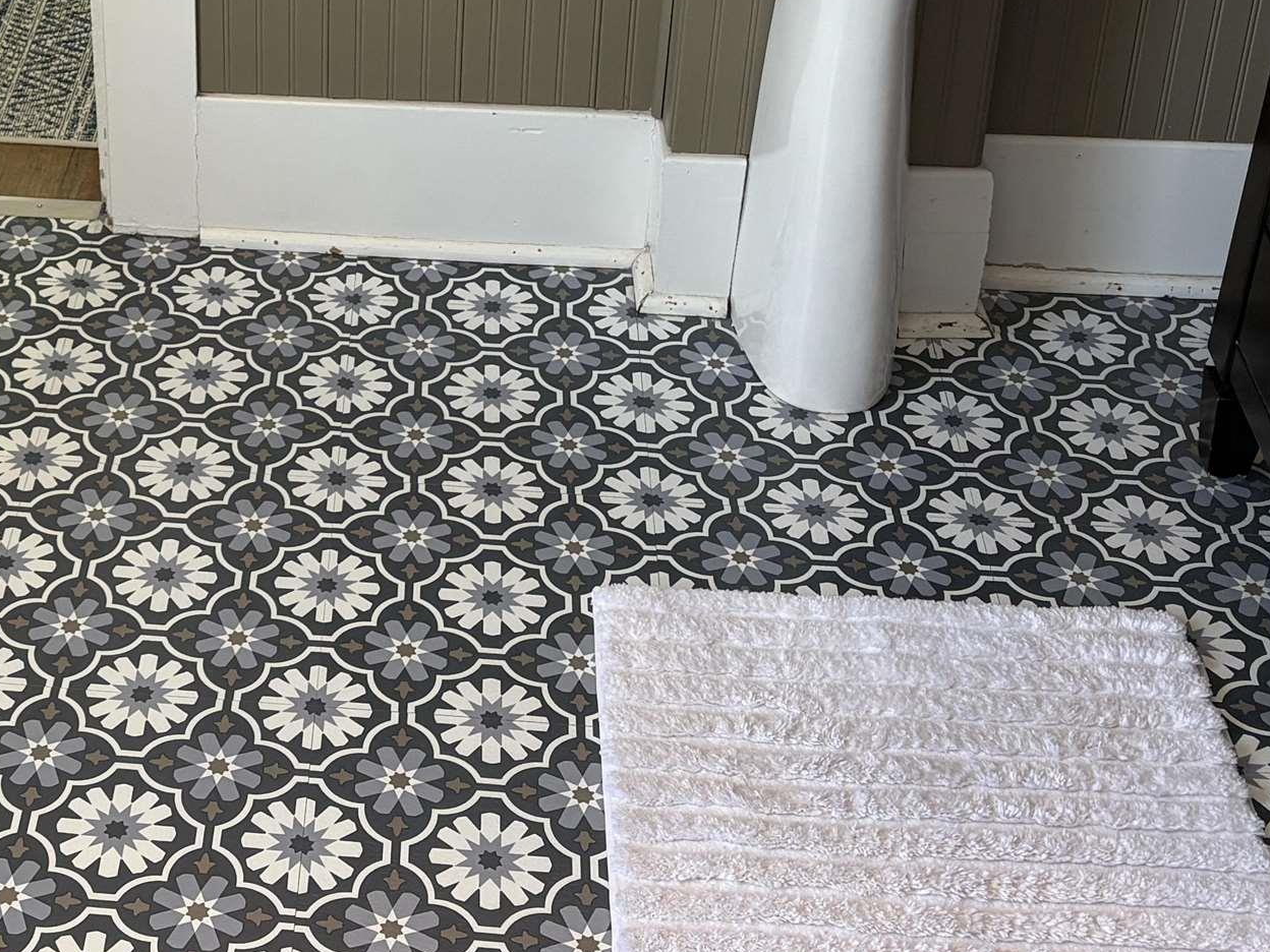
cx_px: 205
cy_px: 37
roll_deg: +1.4
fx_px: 2348
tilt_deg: -27.9
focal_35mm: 64
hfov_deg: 29.4
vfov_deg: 22.2
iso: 125
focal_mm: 5.96
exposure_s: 1/60
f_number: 1.6
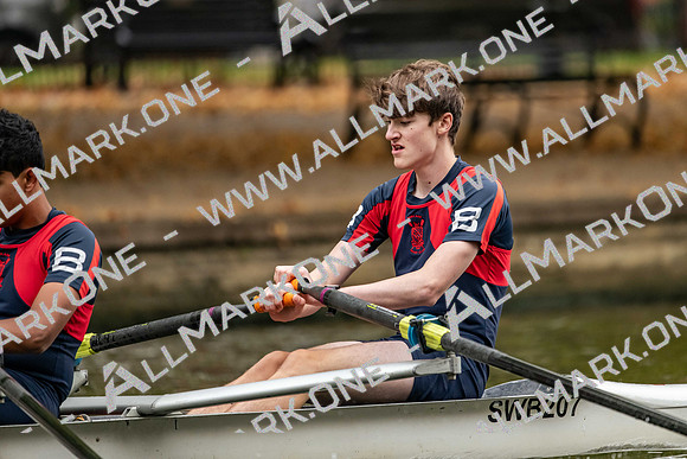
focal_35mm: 400
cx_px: 344
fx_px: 7635
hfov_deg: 5.2
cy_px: 230
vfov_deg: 3.4
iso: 2800
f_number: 4.5
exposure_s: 1/2500
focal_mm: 400
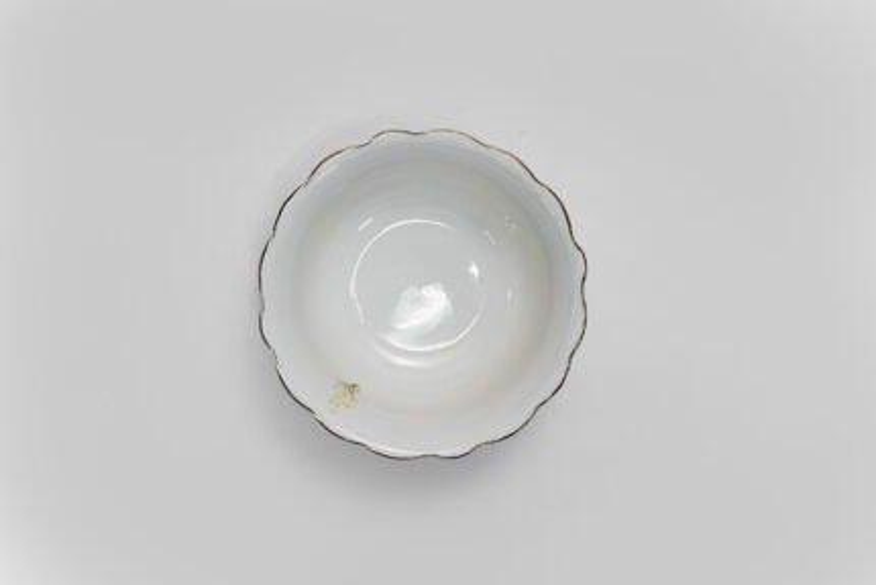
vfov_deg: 22.3
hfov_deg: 32.9
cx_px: 438
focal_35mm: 61
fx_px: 1485
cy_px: 292
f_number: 13
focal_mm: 61
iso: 3200
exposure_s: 1/100
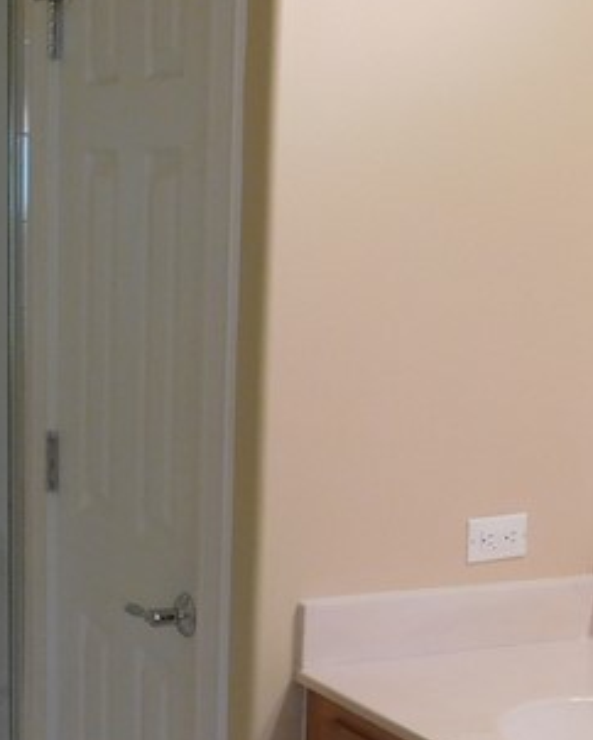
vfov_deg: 24.5
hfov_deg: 20.0
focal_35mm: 76
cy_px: 635
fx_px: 1666
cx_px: 478
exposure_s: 1/30
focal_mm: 4
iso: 140
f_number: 3
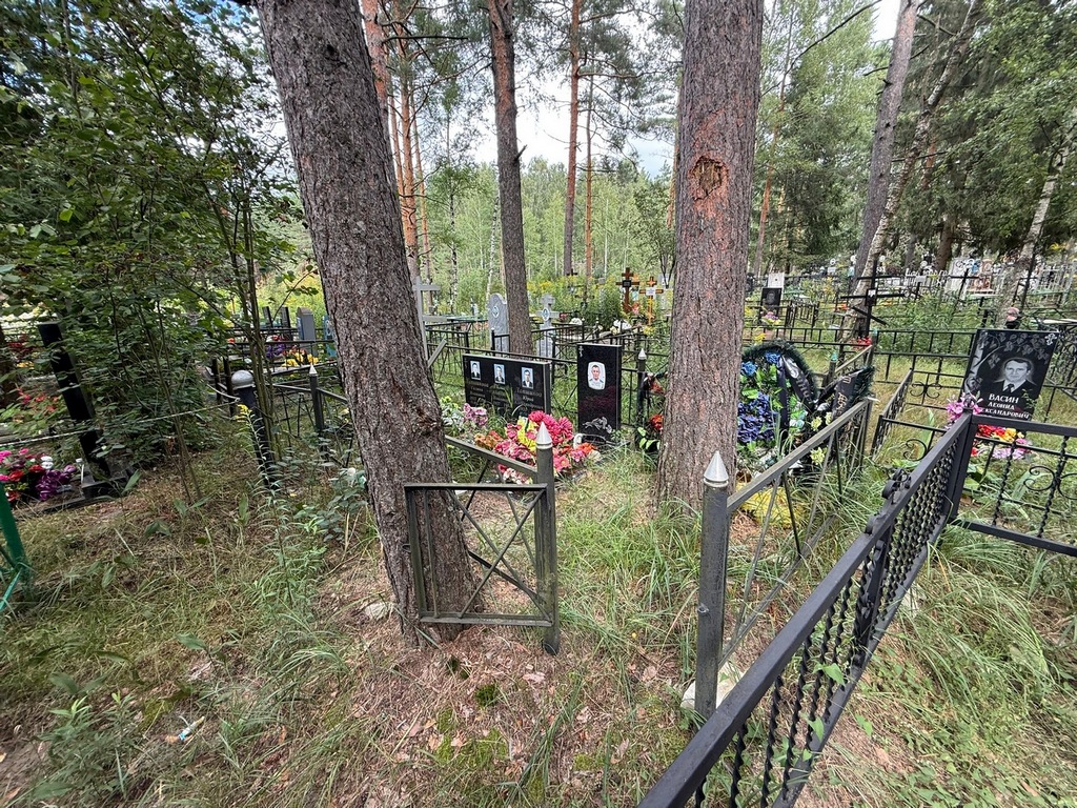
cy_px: 404
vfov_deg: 85.7
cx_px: 538
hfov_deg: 102.1
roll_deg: +1.2
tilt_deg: -11.5
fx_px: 436
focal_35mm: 14
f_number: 2.2
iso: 50
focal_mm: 2.22
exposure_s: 1/119
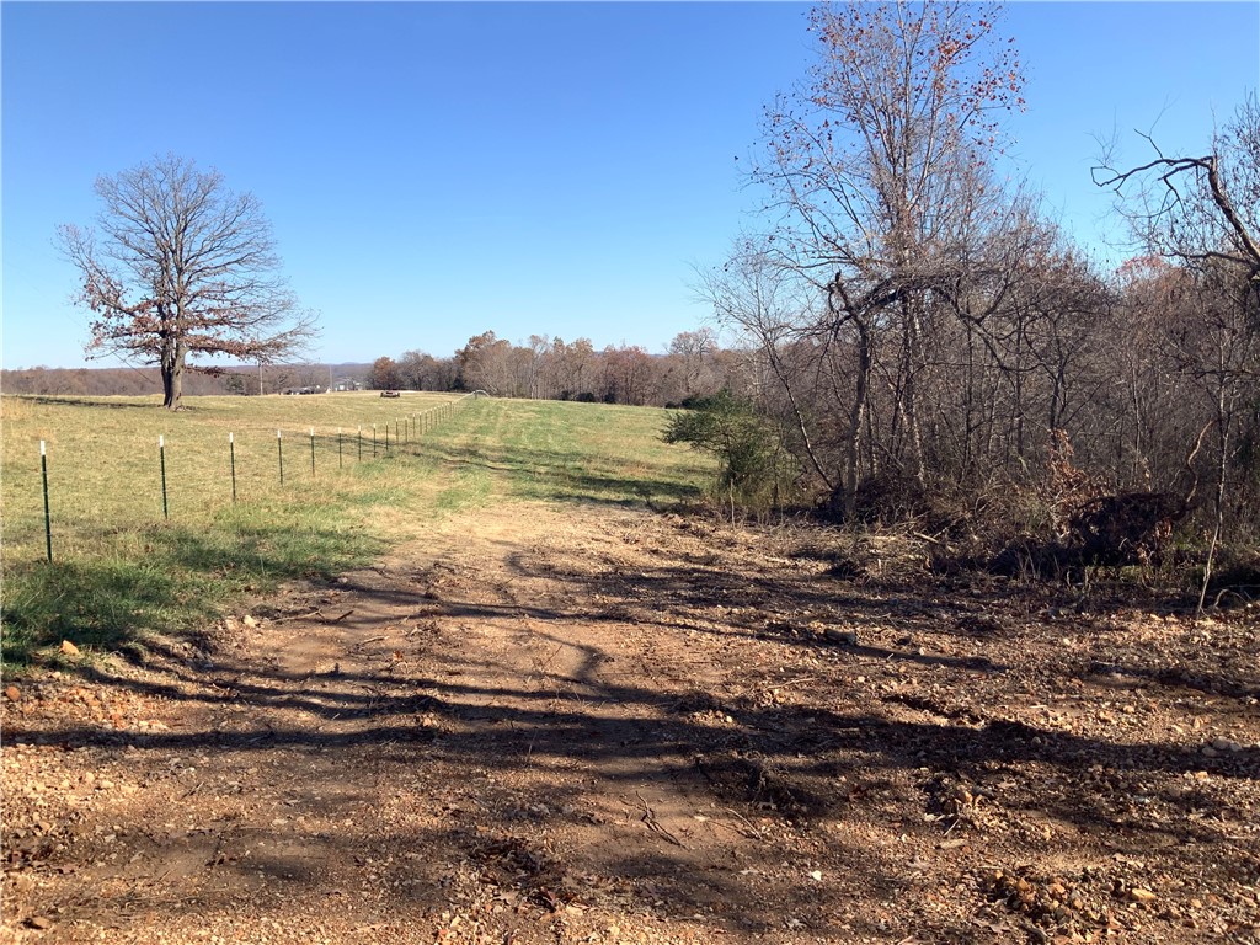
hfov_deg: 61.7
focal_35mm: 29
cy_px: 472
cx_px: 630
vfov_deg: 48.2
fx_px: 1056
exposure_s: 1/1412
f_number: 1.8
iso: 16
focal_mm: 3
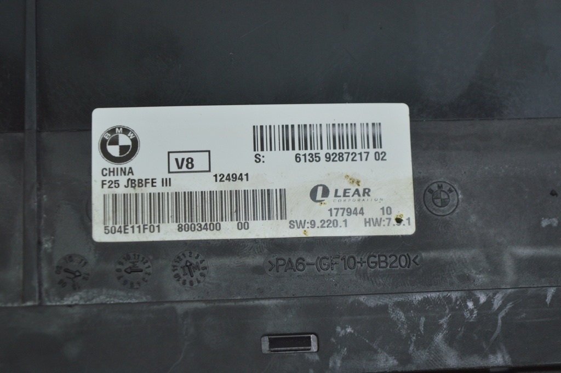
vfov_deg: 16.5
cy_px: 186
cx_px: 280
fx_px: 1285
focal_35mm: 82
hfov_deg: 24.6
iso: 400
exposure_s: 1/50
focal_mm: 55
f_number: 5.6
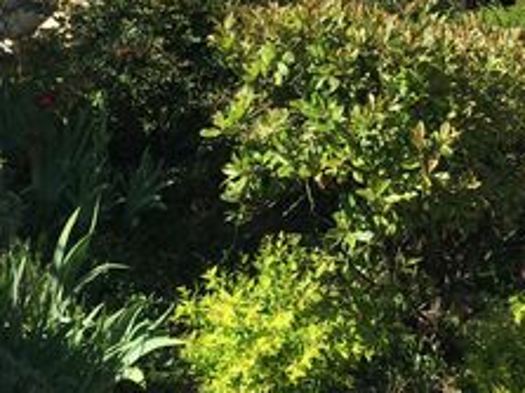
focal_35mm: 78
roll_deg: -1.0
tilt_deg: +5.3
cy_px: 59
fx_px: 1182
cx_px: 346
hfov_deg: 24.9
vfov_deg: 18.6
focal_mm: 4.15
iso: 25
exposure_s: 1/1261
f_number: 2.2
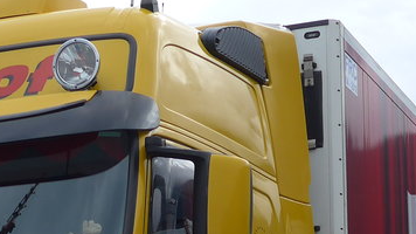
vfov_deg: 10.2
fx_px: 1257
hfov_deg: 18.6
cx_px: 86
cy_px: 365
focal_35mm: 114
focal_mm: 6.5
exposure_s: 1/1000
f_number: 2.8
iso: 80
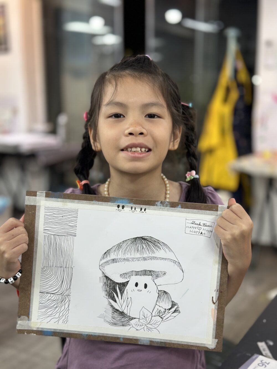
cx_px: 138
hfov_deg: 30.3
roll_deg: -1.3
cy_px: 184
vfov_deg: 39.7
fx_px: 512
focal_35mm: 48
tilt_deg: -10.2
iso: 80
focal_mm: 6.86
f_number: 1.78
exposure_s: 1/50
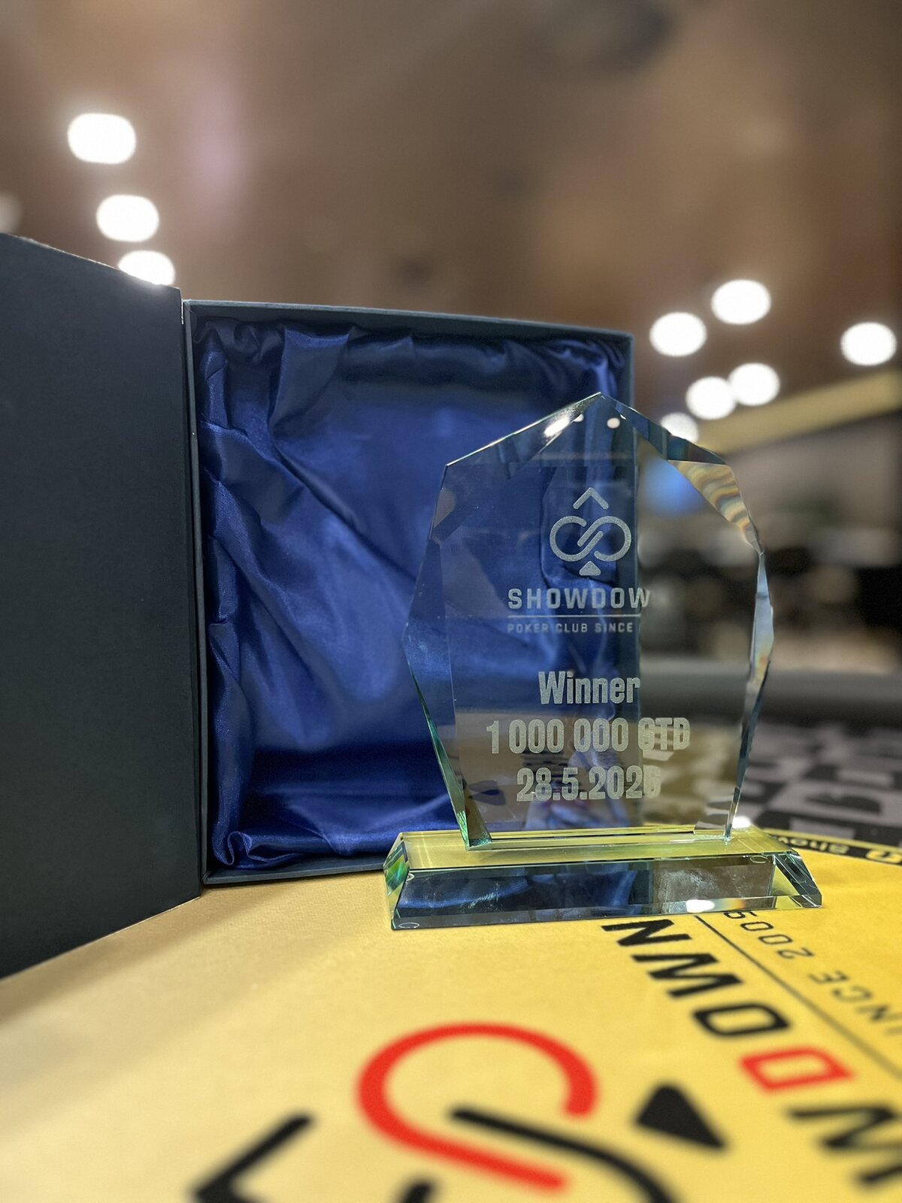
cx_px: 451
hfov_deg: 53.1
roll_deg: +0.9
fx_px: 903
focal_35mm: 26
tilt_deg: -2.9
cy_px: 602
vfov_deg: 67.3
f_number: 1.6
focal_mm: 5.1
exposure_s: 1/40
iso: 640
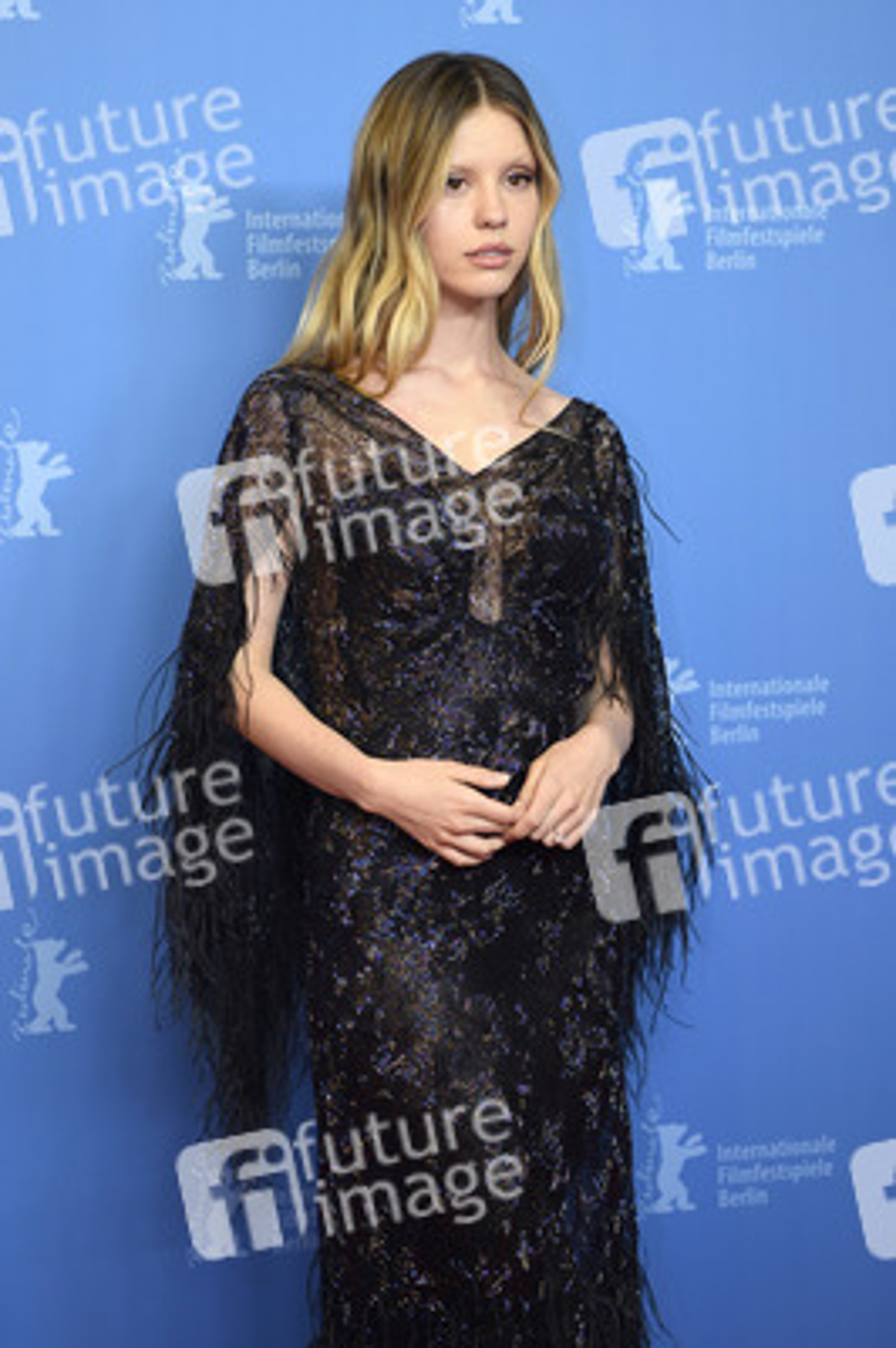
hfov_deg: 19.4
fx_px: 2618
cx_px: 448
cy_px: 674
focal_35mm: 70
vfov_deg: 28.9
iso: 640
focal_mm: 70
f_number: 3.5
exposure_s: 1/125
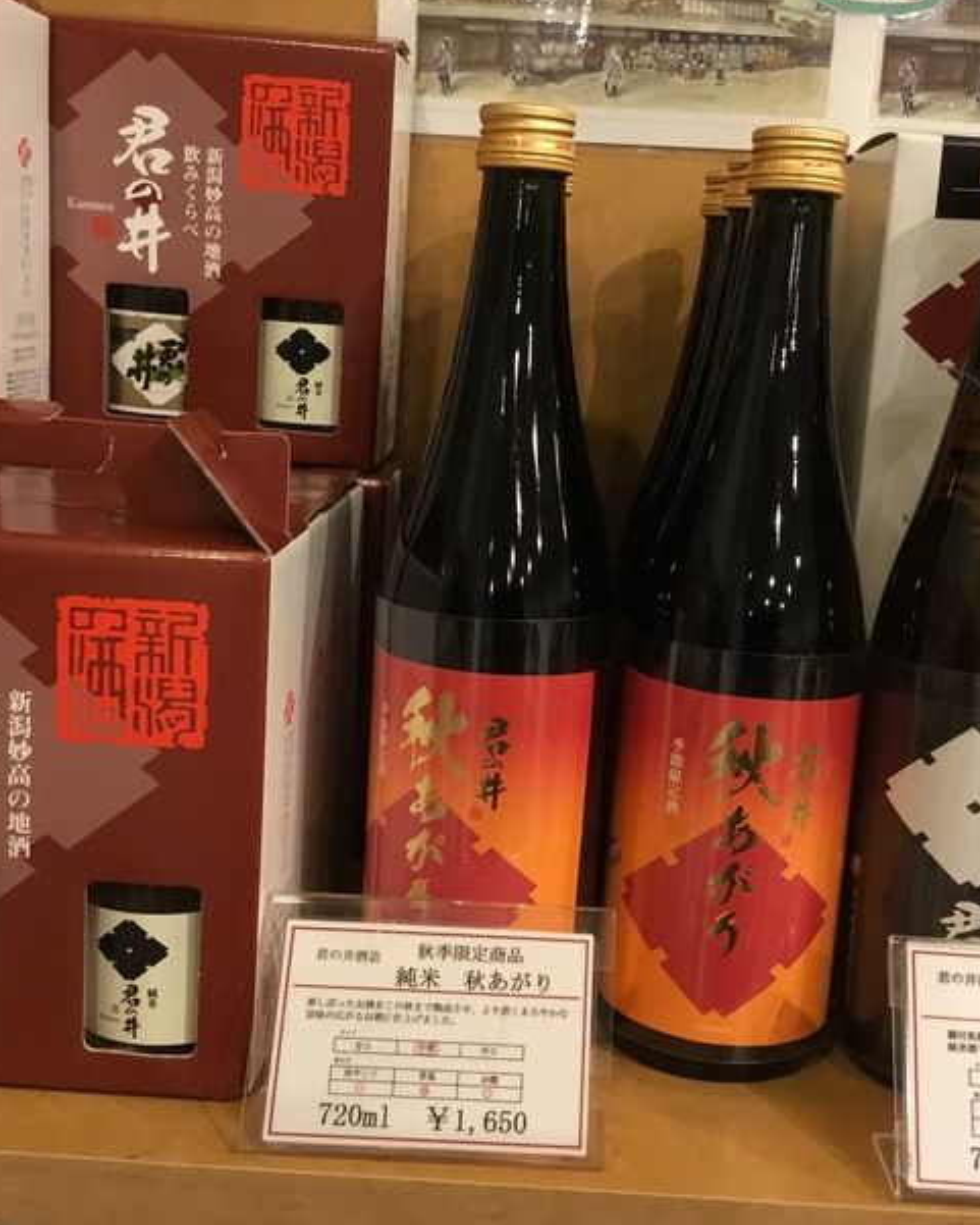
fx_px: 1486
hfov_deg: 36.4
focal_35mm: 41
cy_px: 610
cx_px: 555
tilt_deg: -10.9
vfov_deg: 44.8
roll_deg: -4.2
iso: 200
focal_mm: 3.3
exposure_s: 1/24
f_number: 2.4
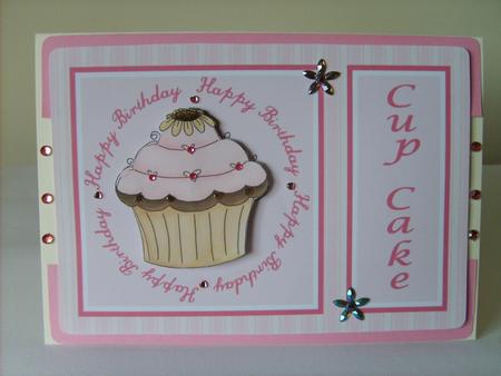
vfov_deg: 40.7
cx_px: 250
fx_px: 507
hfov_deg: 52.6
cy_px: 188
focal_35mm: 35
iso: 86
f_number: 2.8
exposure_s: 1/30
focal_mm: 5.8
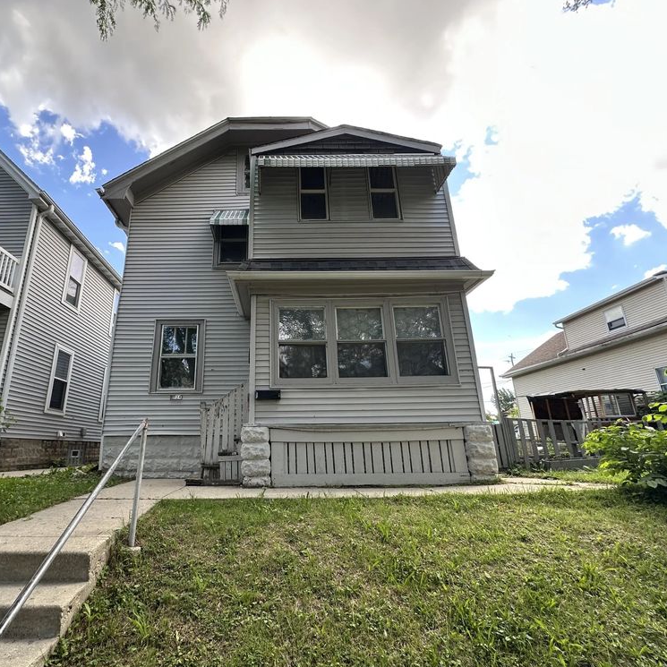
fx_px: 371
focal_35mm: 17
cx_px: 269
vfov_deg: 84.0
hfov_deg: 83.0
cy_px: 341
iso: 40
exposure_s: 1/212
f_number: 2.2
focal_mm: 2.22
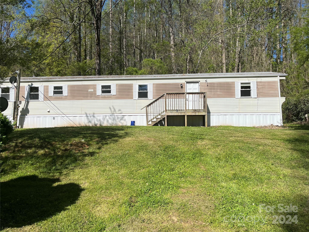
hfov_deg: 67.3
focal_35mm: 26
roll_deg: +0.4
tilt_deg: +1.4
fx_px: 232
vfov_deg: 53.1
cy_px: 116
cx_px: 154
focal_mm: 5.1
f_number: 1.6
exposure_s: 1/5848
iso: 50
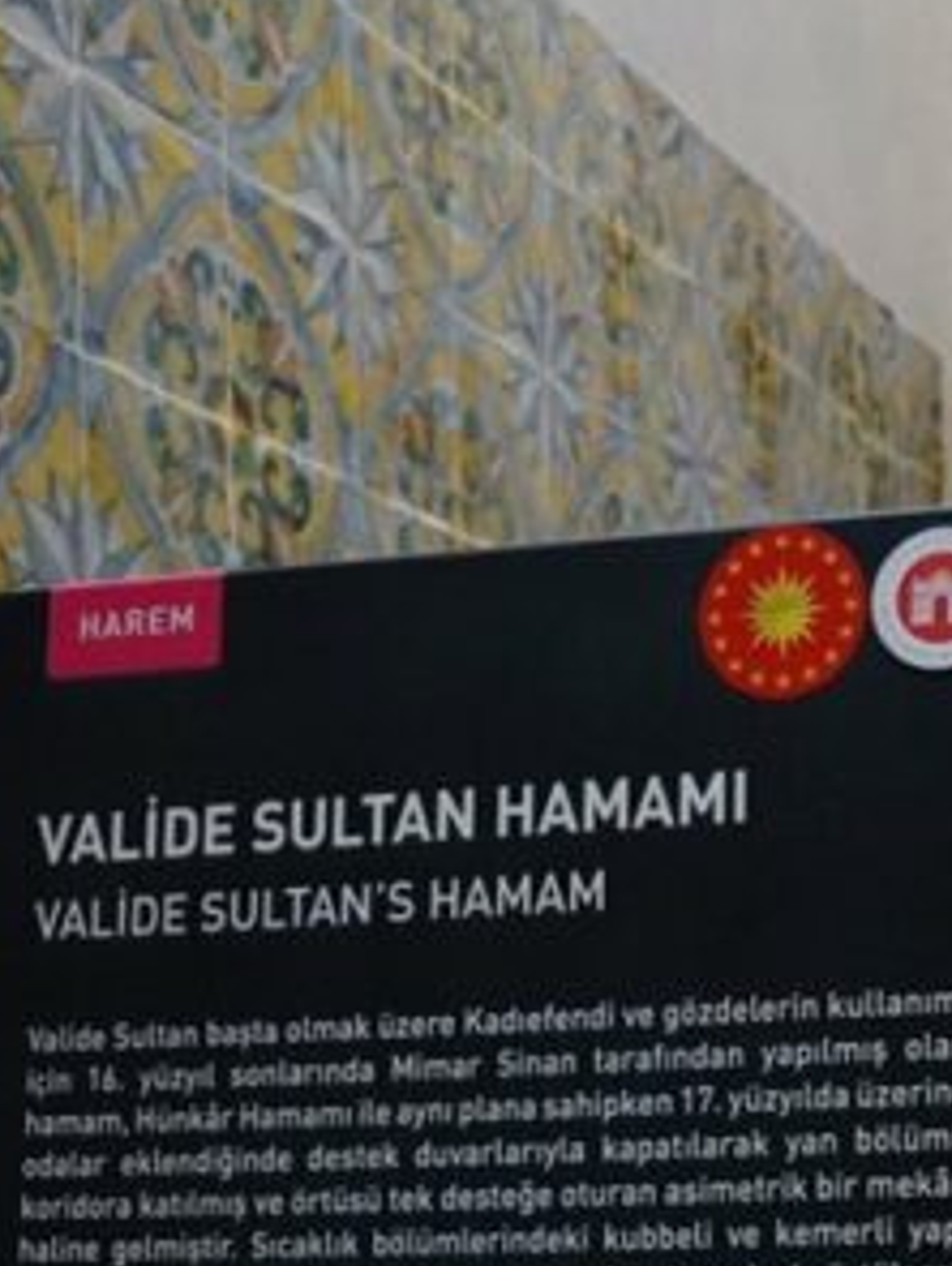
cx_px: 1051
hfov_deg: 17.8
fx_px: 2927
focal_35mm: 80
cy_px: 1002
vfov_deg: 24.0
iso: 3200
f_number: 7.1
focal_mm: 24
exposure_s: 1/13
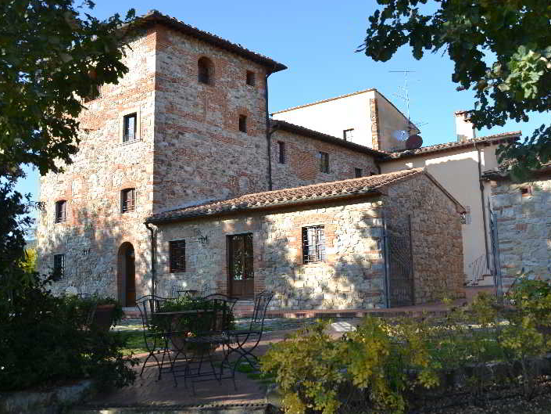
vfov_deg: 39.7
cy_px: 207
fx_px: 573
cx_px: 309
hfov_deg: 51.2
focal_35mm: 36
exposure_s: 1/160
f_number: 6.3
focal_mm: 22
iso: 100
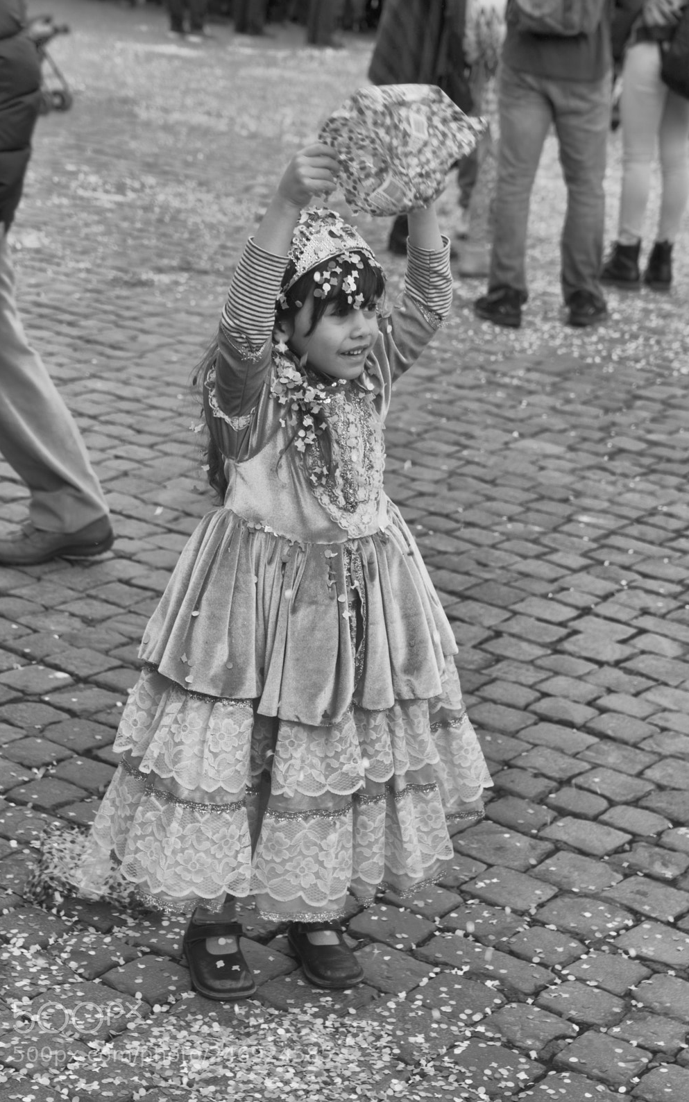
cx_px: 340
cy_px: 554
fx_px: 2313
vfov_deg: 26.8
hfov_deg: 16.9
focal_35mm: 77
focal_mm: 50
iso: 100
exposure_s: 1/125
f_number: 5
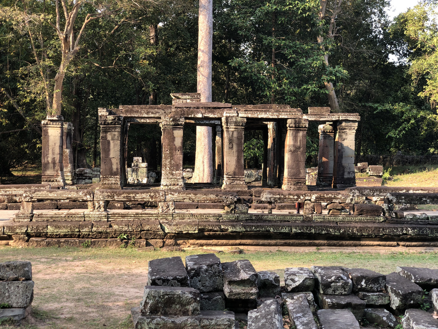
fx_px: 658
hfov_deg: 36.8
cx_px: 219
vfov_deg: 28.0
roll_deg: +0.4
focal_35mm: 52
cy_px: 164
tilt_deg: -0.3
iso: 16
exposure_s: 1/120
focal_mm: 6
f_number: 2.4
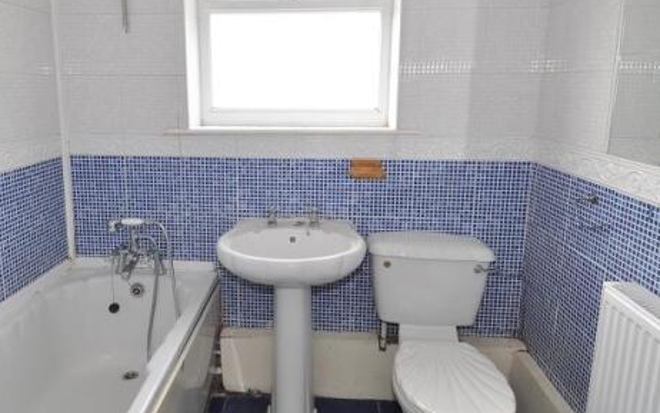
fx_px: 468
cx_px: 277
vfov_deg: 47.3
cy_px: 165
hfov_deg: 69.9
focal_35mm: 26
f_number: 4.5
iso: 400
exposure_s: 1/80
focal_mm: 12
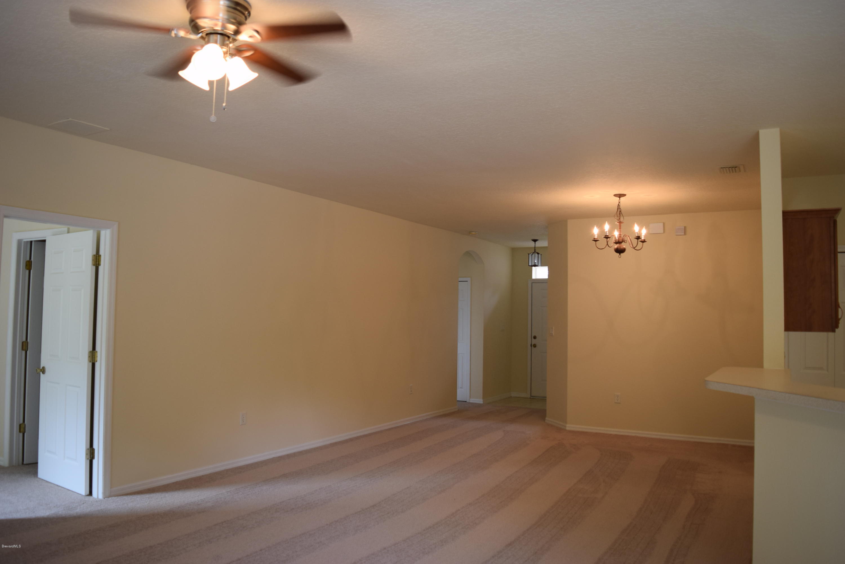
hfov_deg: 67.4
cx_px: 422
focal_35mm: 27
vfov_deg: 47.9
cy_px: 282
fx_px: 634
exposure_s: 1/60
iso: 400
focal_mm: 18
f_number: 4
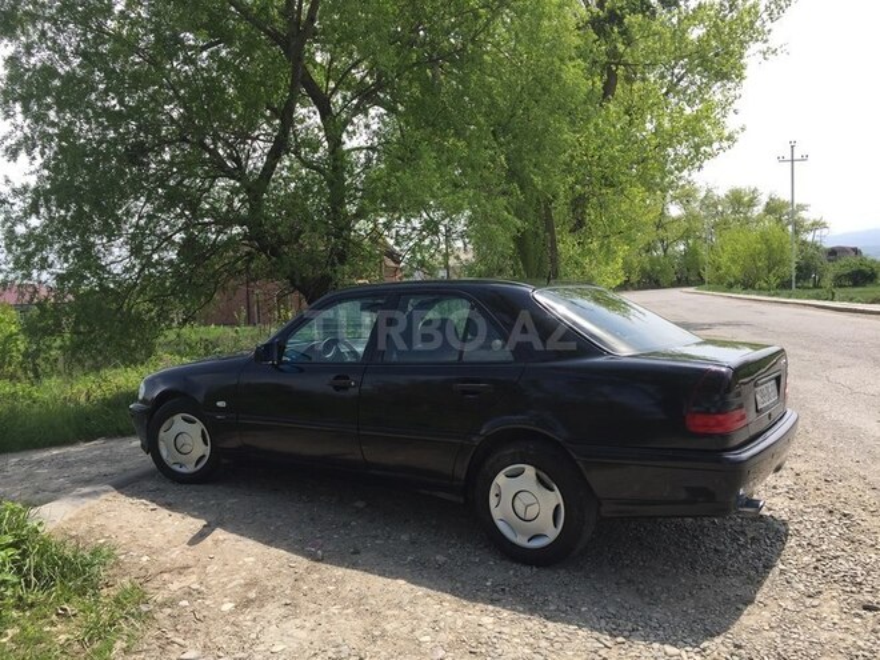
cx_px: 440
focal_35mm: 29
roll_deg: +1.5
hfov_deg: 61.7
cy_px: 330
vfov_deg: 48.2
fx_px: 737
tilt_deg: -3.0
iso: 32
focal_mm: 4.15
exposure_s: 1/1163
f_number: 2.2
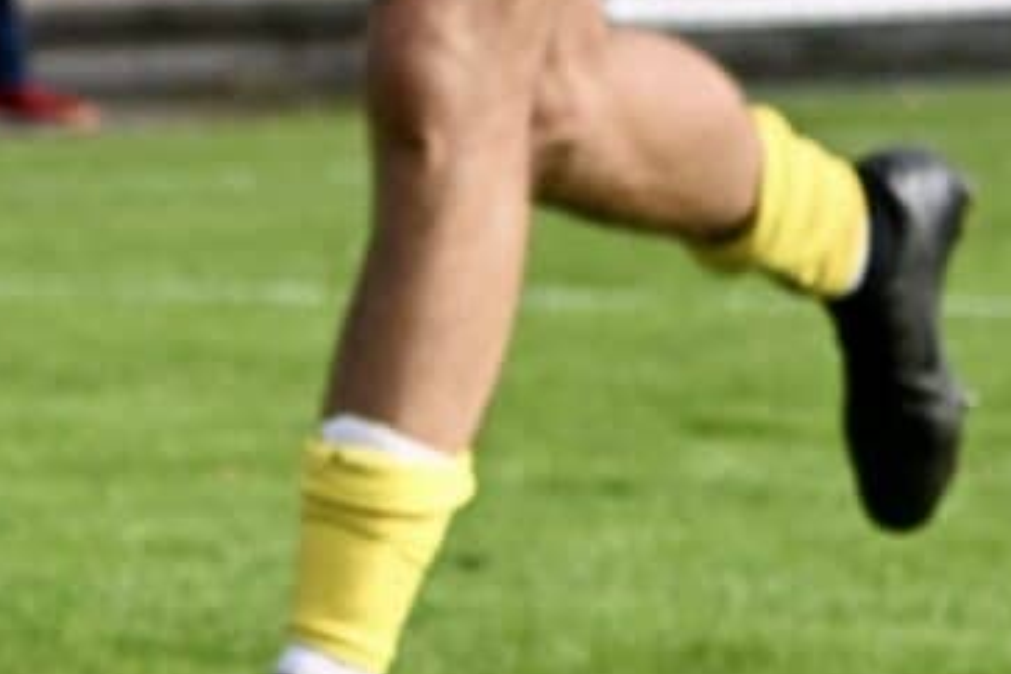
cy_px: -322
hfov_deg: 4.5
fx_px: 12665
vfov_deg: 3.0
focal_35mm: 451
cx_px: -1459
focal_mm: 80
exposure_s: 1/1600
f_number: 4.5
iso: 400
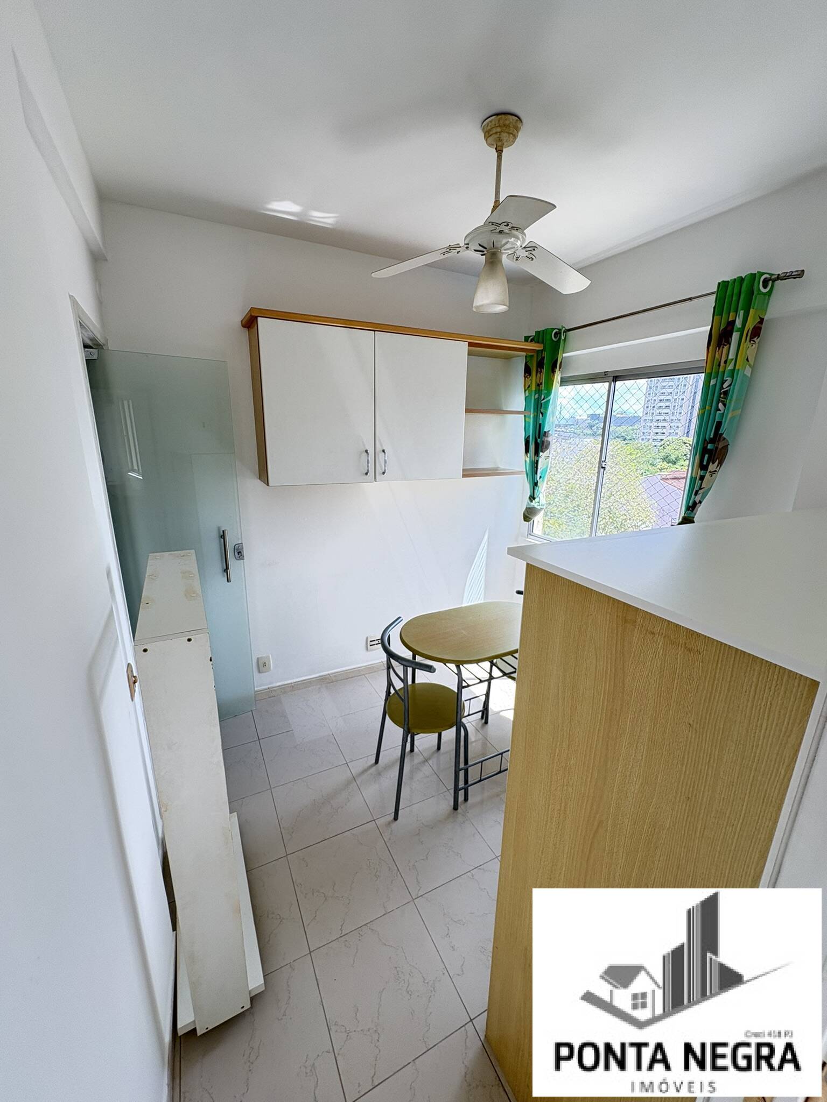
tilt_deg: -13.6
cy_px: 551
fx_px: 446
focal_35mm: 14
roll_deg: -1.5
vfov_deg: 102.1
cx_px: 414
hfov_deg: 85.7
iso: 40
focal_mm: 2.22
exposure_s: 1/104
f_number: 2.2
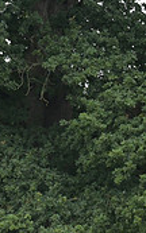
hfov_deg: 1.9
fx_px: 4365
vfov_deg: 3.1
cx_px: -178
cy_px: 248
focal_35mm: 685
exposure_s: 1/1250
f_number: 5.6
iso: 3200
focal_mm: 200
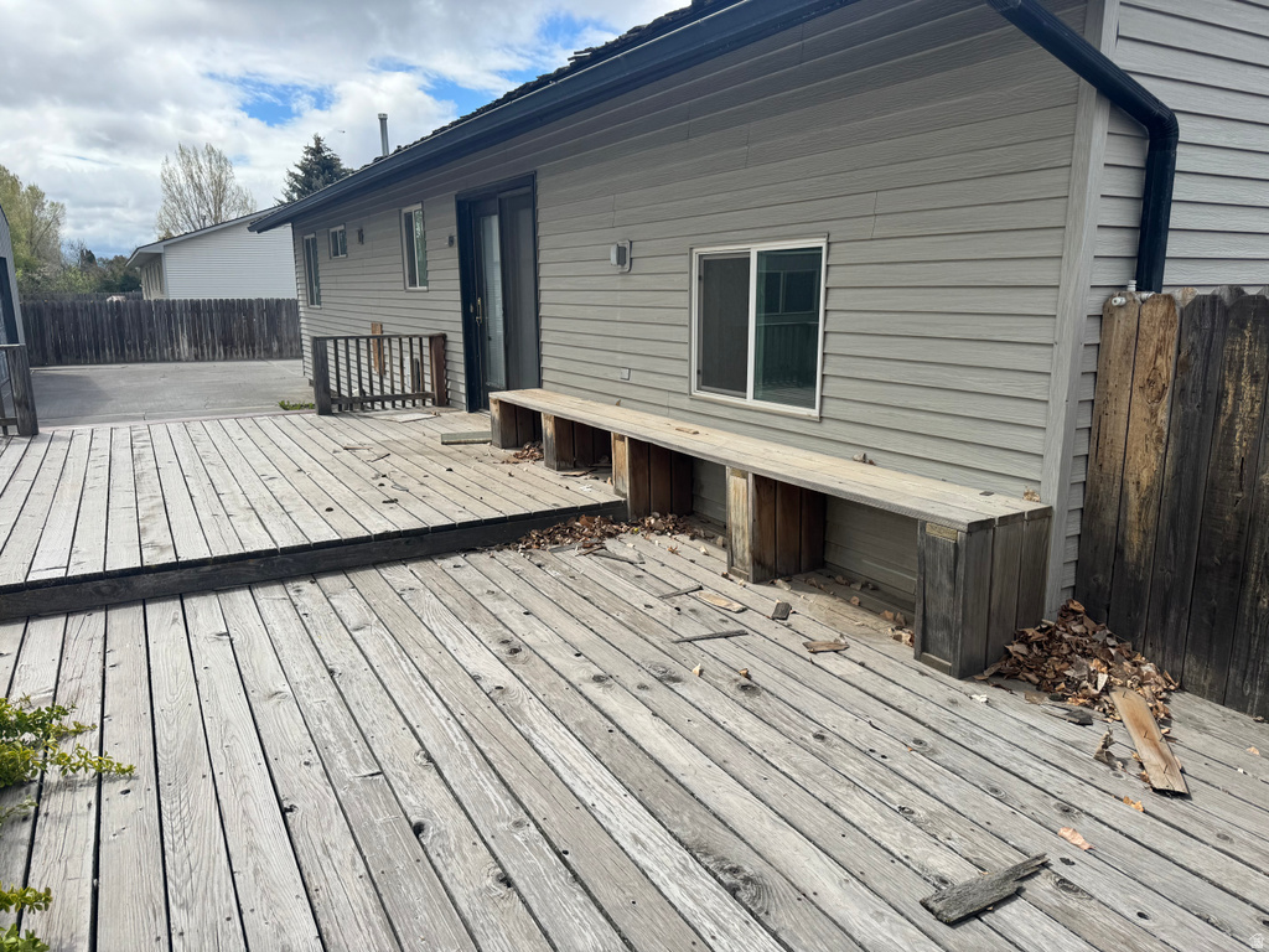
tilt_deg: -11.9
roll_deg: +0.1
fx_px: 880
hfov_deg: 71.6
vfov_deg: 56.8
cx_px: 634
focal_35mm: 24
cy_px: 476
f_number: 1.78
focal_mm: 6.76
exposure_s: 1/4608
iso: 80
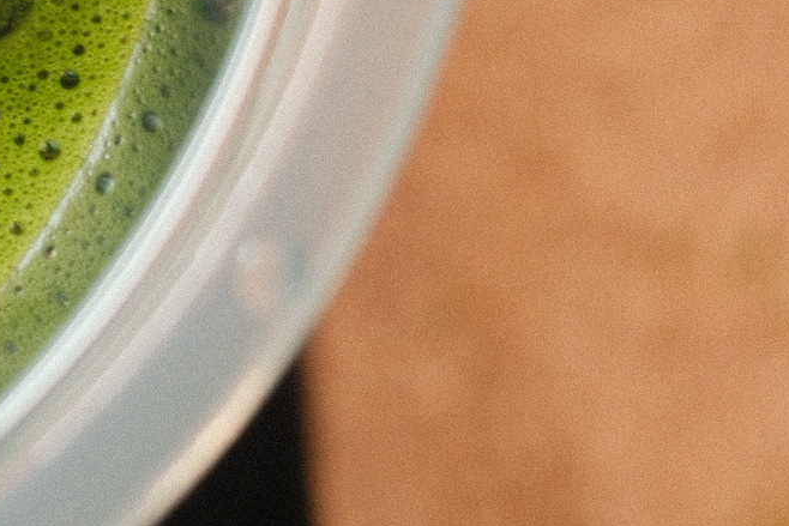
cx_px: -885
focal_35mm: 166
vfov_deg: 8.1
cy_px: -191
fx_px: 3639
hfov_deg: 11.0
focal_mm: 23
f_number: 2.8
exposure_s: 1/100
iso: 640
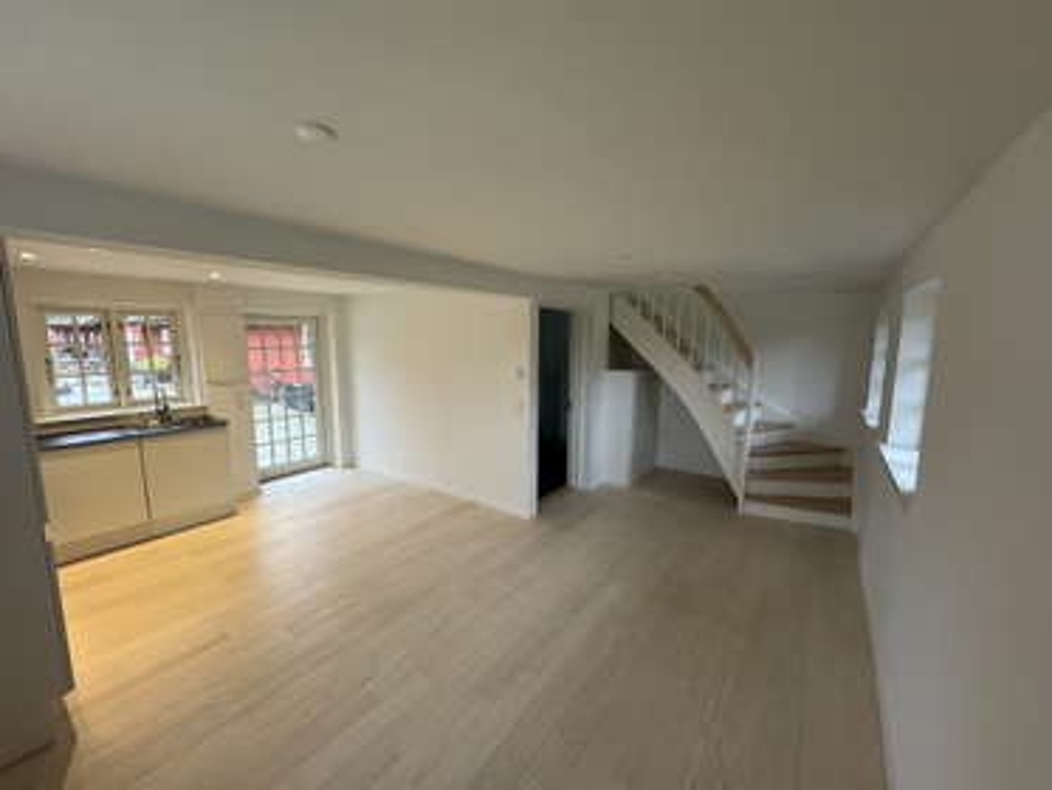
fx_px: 426
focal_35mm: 14
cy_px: 395
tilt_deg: -7.7
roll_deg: -0.3
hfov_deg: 102.0
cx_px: 526
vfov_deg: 85.7
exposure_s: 1/100
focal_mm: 2.22
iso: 250
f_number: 2.2
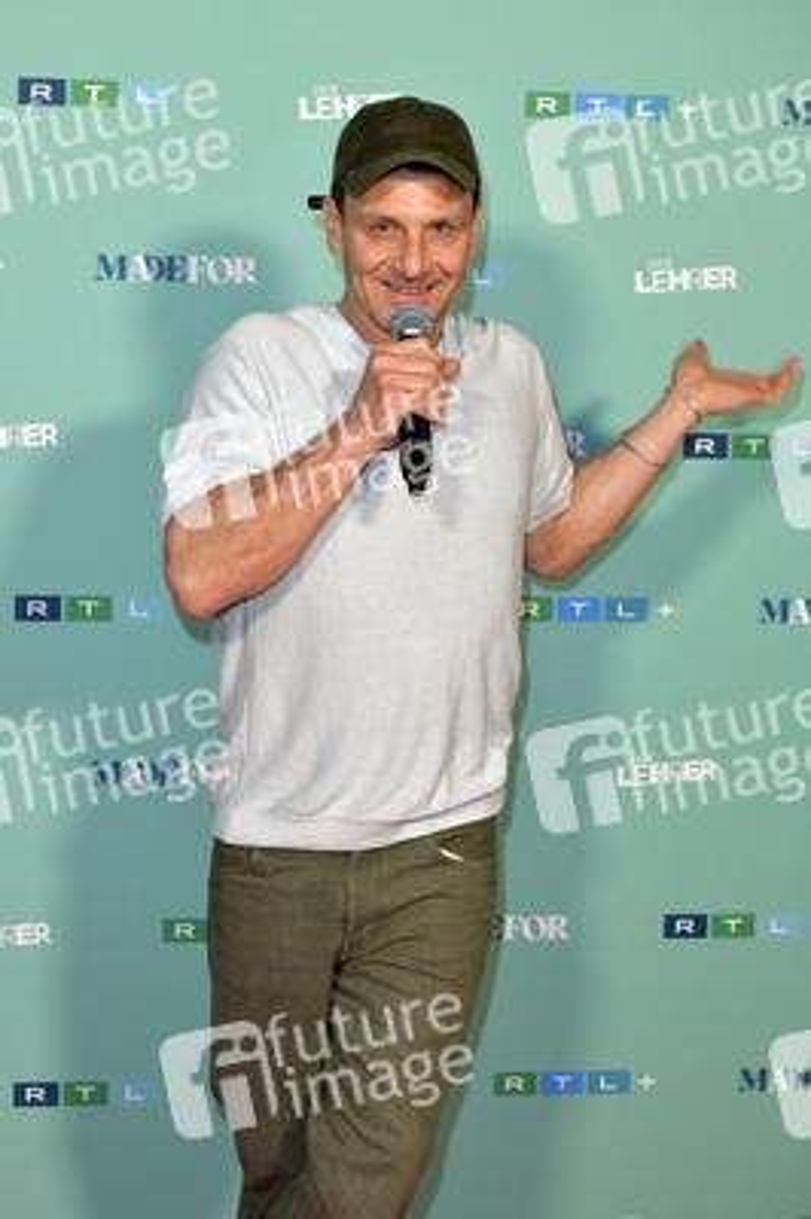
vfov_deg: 33.4
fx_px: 2031
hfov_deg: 22.6
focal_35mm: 60
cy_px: 610
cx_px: 406
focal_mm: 60
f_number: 6.3
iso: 1600
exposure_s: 1/250
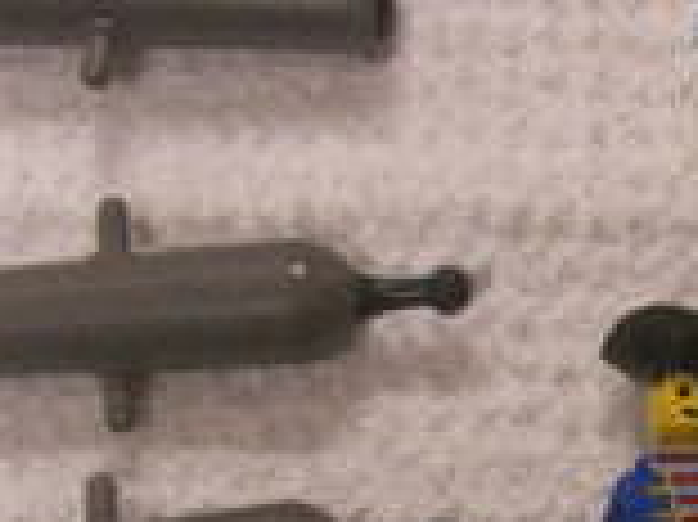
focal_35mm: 153
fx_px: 3083
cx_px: 995
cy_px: 504
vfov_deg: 9.6
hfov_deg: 12.4
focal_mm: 7.7
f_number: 3.5
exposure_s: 1/10
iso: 160
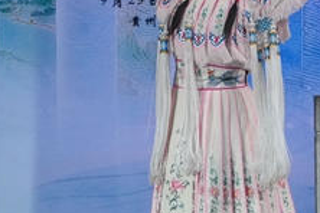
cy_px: 51
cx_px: 190
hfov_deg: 5.4
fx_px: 3369
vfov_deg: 3.6
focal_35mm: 379
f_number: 5.6
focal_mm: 70
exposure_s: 1/400
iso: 1600
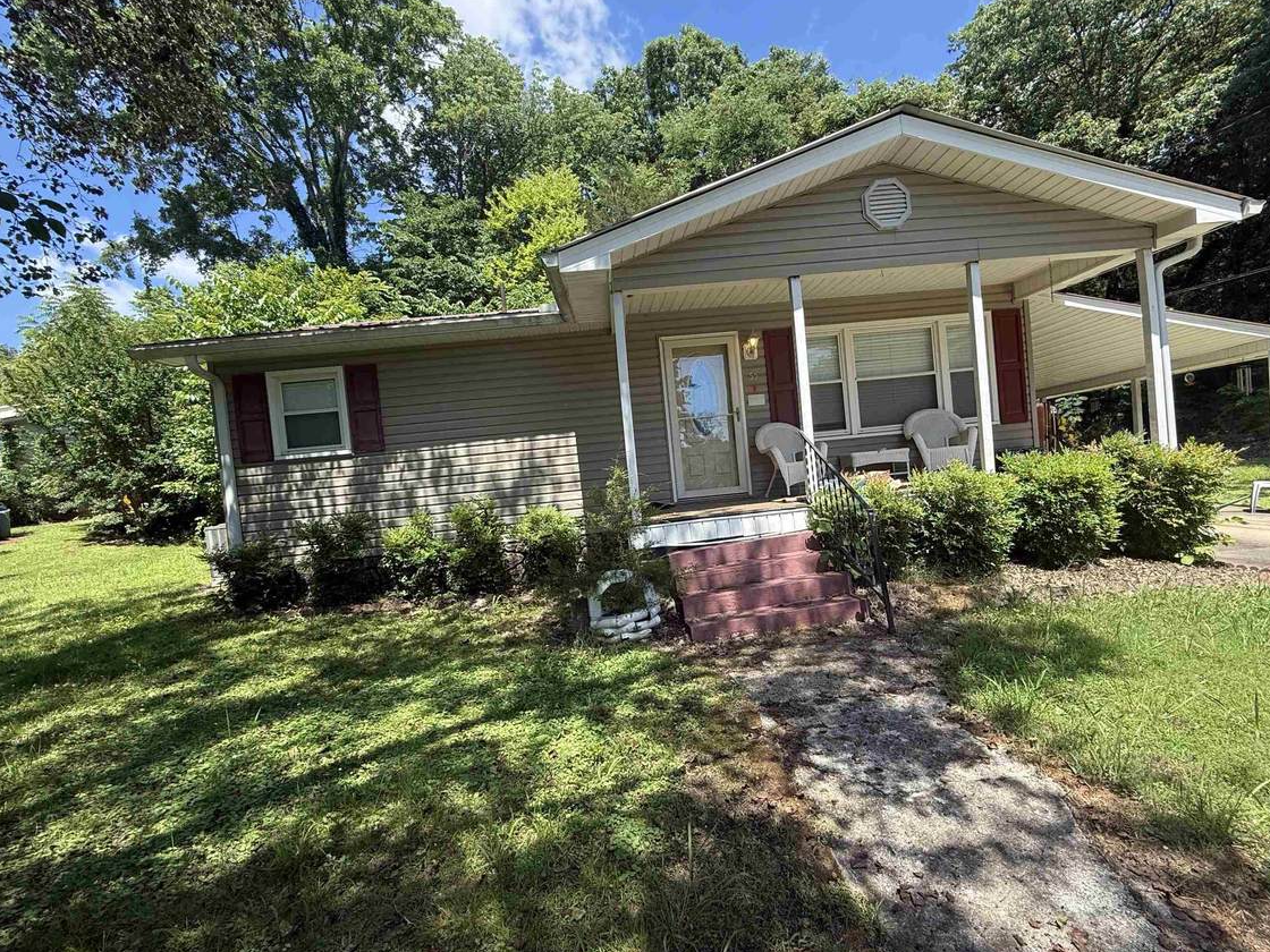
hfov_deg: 94.5
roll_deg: +5.3
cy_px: 494
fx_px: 587
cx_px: 651
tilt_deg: -0.9
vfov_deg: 78.1
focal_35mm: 16
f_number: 2.2
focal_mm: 2.22
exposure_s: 1/613
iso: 64
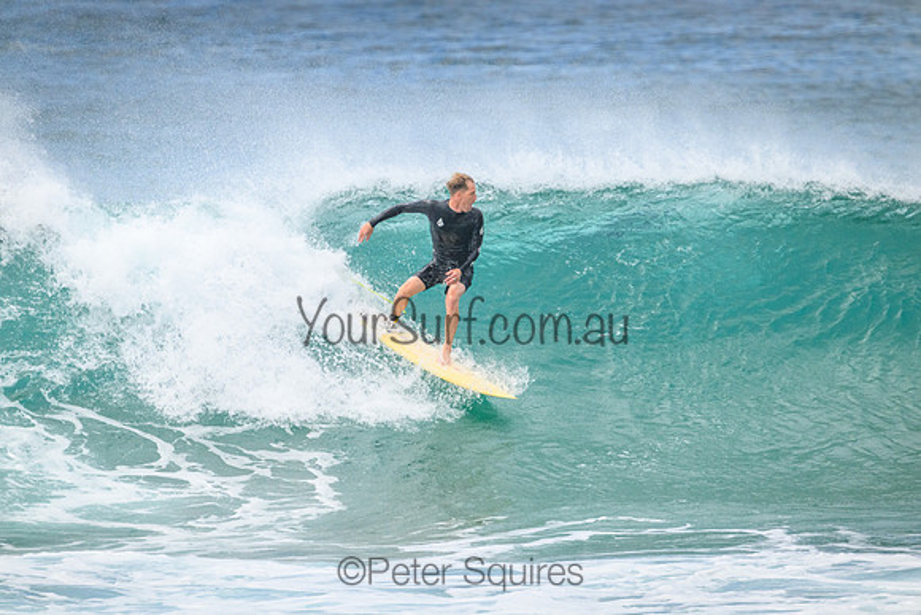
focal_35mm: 800
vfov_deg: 1.7
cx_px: 460
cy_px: 308
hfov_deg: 2.6
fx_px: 20470
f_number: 11
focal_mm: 800
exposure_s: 1/3200
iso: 1800
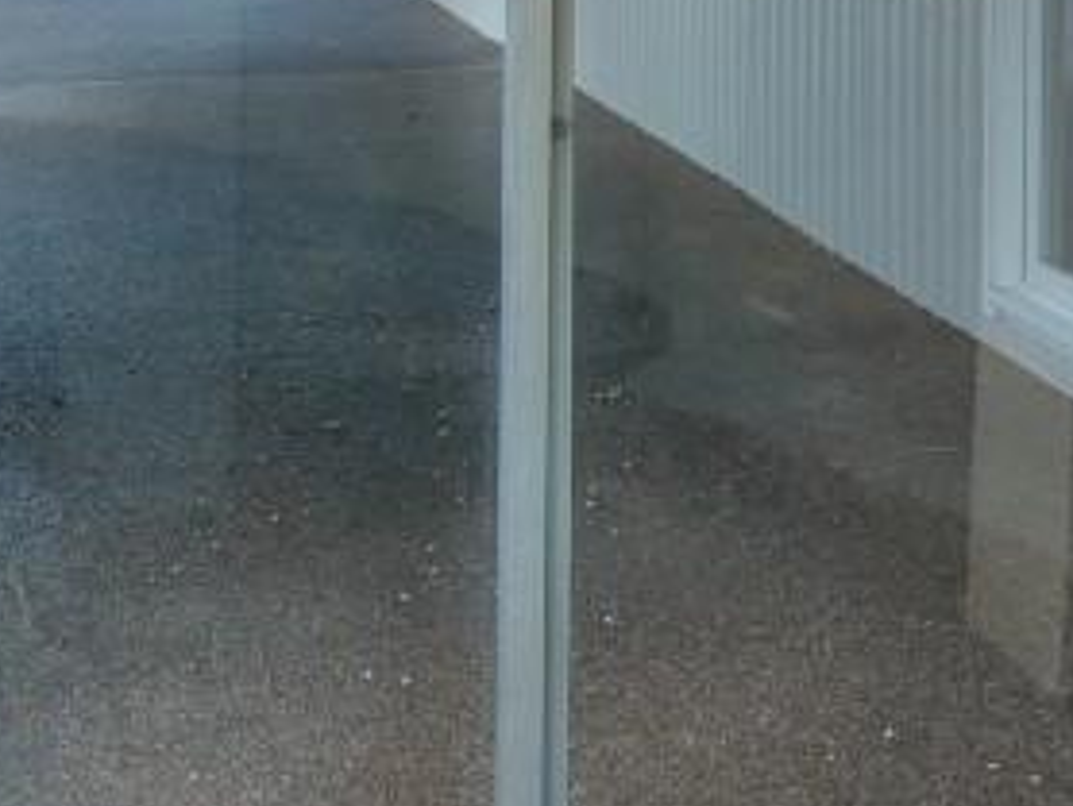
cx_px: 614
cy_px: -320
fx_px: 2885
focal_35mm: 93
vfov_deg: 15.0
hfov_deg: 21.1
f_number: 5.6
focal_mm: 9
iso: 200
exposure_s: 1/10
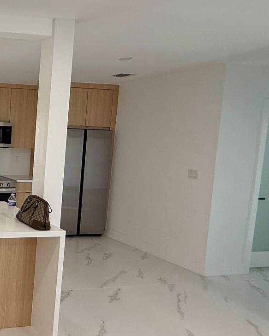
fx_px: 299
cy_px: 158
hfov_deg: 33.9
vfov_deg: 58.7
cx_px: -86
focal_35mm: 30
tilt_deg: -3.7
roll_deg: -1.8
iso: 100
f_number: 2.2
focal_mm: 2.22
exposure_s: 1/99
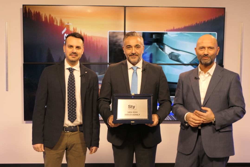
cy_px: 84
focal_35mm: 45
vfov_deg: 29.9
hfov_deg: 43.6
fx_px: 313
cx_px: 125
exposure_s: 1/80
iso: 500
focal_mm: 16.6
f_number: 3.5
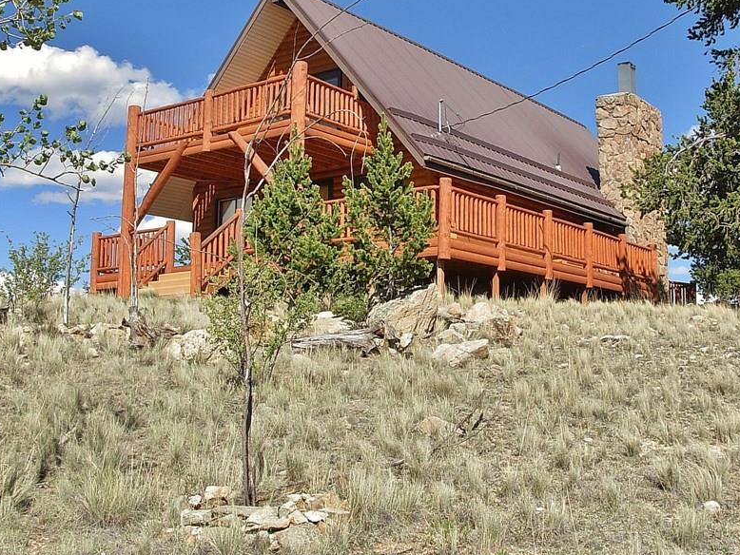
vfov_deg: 29.0
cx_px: 447
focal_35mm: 50
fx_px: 1069
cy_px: 193
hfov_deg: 38.0
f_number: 4.9
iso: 79
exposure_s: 1/406
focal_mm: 6.3
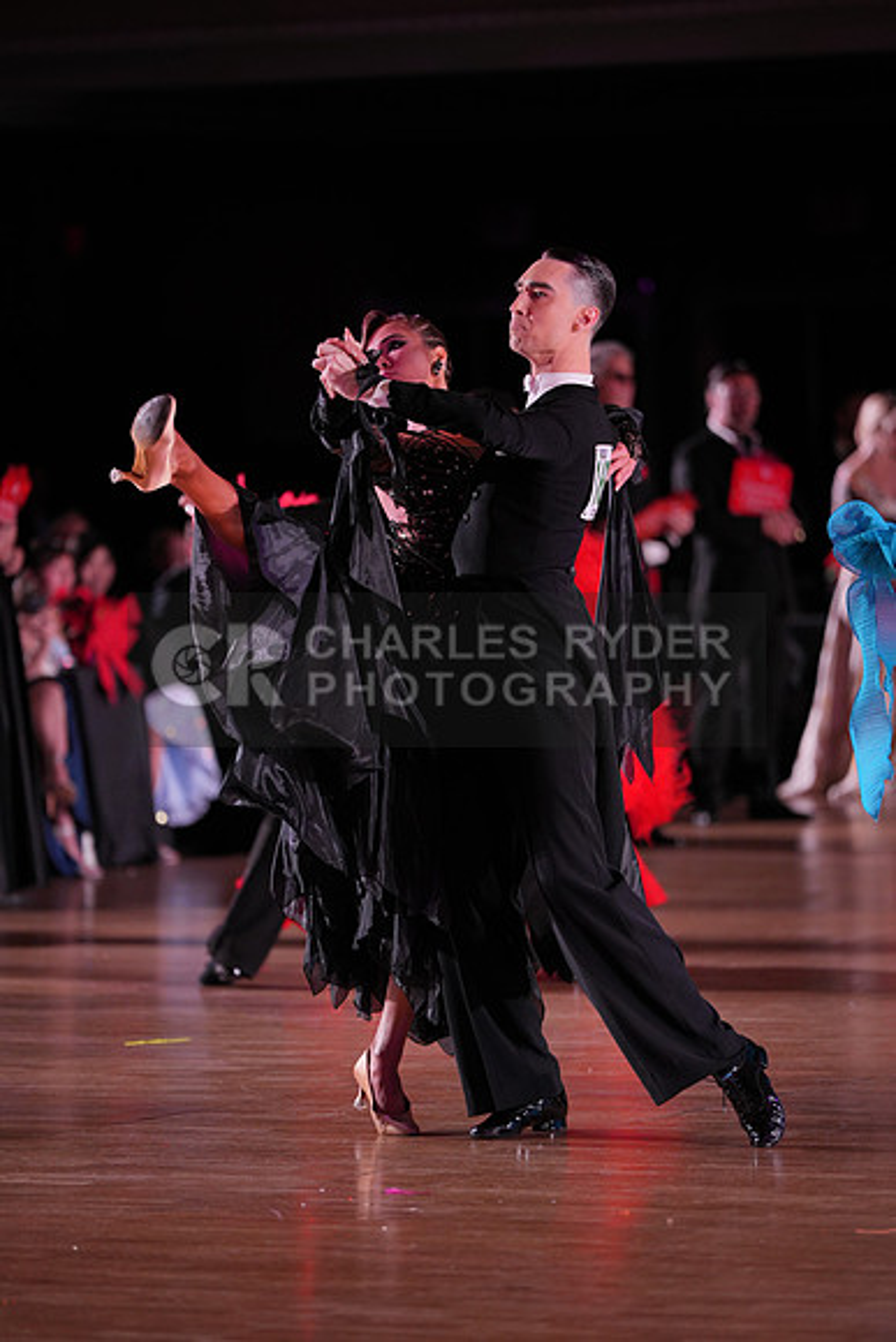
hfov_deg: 6.9
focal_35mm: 200
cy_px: 671
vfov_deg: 10.3
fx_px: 7462
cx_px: 448
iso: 800
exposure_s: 1/400
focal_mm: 200
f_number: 2.8
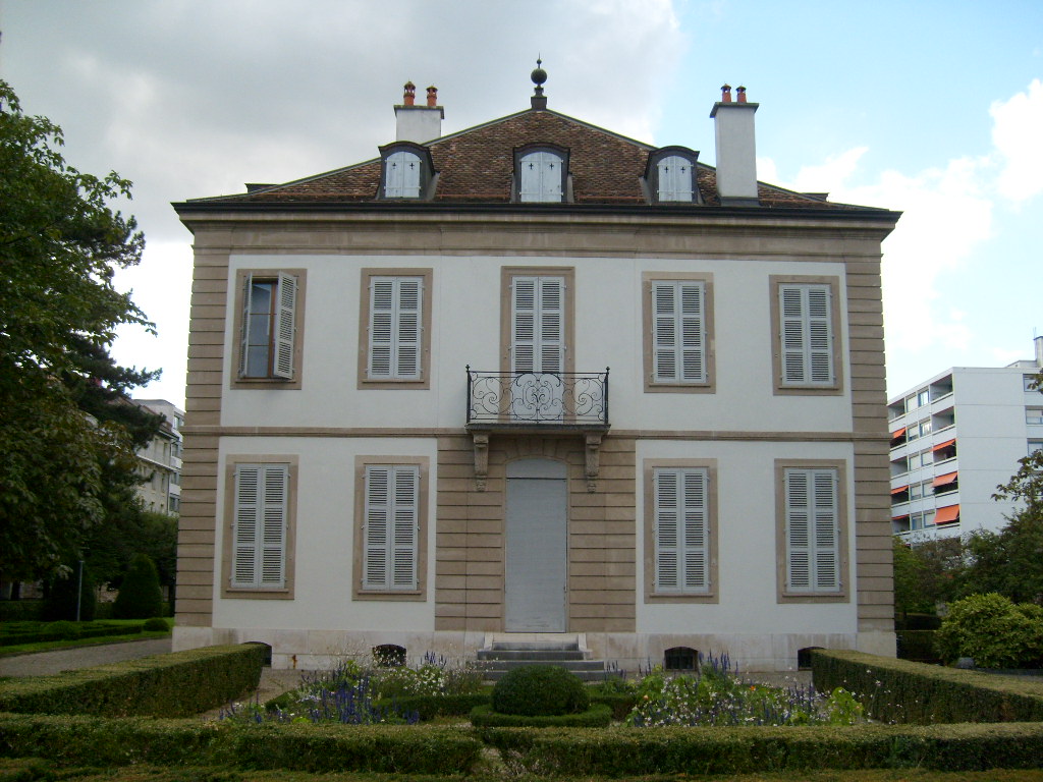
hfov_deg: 52.6
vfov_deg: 40.7
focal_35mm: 35
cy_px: 391
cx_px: 522
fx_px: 1055
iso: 80
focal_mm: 5.8
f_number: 7.1
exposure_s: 1/125
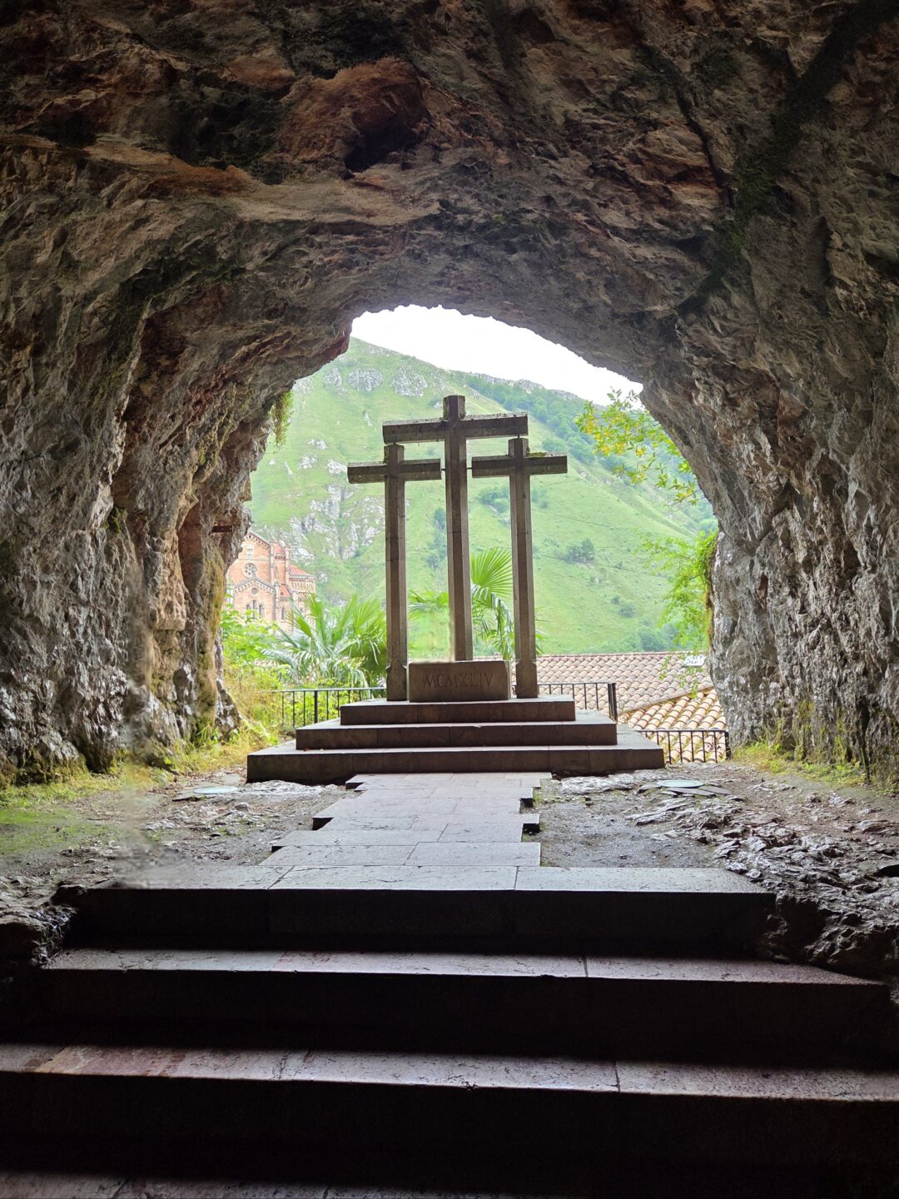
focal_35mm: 23
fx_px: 796
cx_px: 450
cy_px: 600
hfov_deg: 58.9
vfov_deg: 73.9
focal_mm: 5.4
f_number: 1.8
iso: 80
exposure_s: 1/101
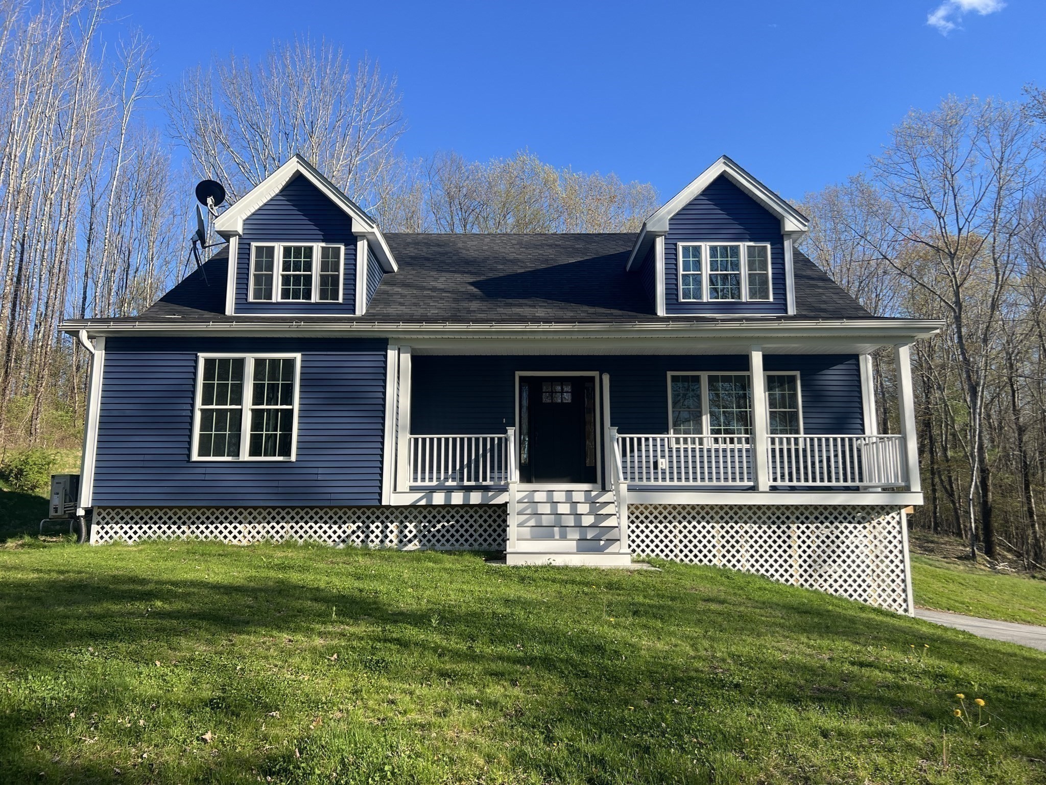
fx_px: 786
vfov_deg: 53.1
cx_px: 523
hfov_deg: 67.3
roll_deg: +0.2
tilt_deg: +7.7
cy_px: 392
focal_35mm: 26
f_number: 1.5
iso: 50
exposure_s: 1/1808
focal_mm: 5.7
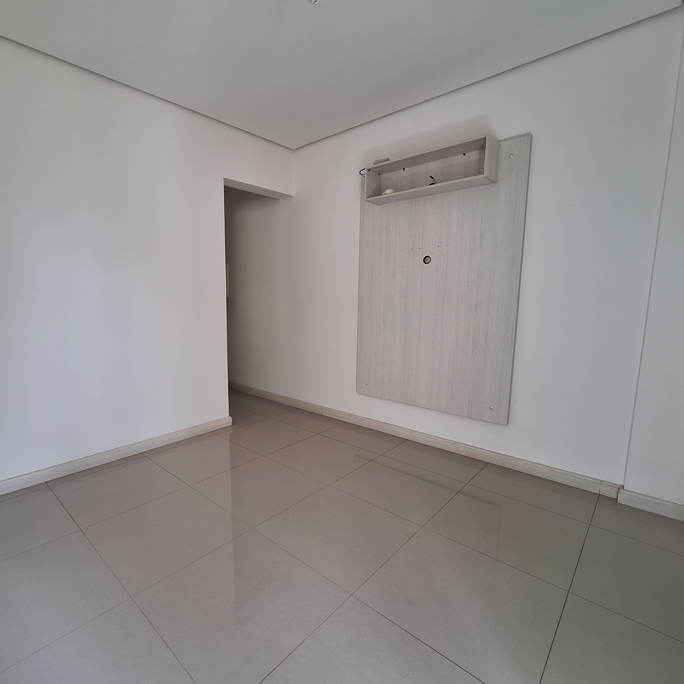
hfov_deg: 87.0
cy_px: 353
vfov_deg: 87.4
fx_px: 358
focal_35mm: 16
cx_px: 297
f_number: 2.2
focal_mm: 1.74
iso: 80
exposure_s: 1/120
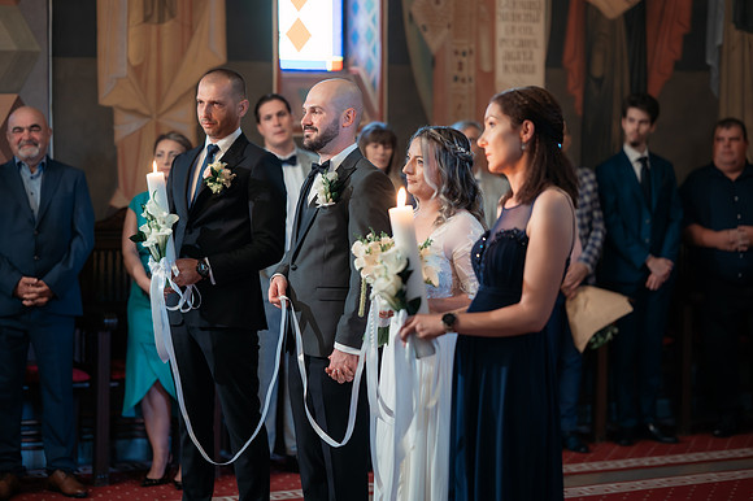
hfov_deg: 23.9
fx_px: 1777
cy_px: 250
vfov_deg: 16.1
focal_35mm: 85
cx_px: 376
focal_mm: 85
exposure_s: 1/200
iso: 1600
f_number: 1.8
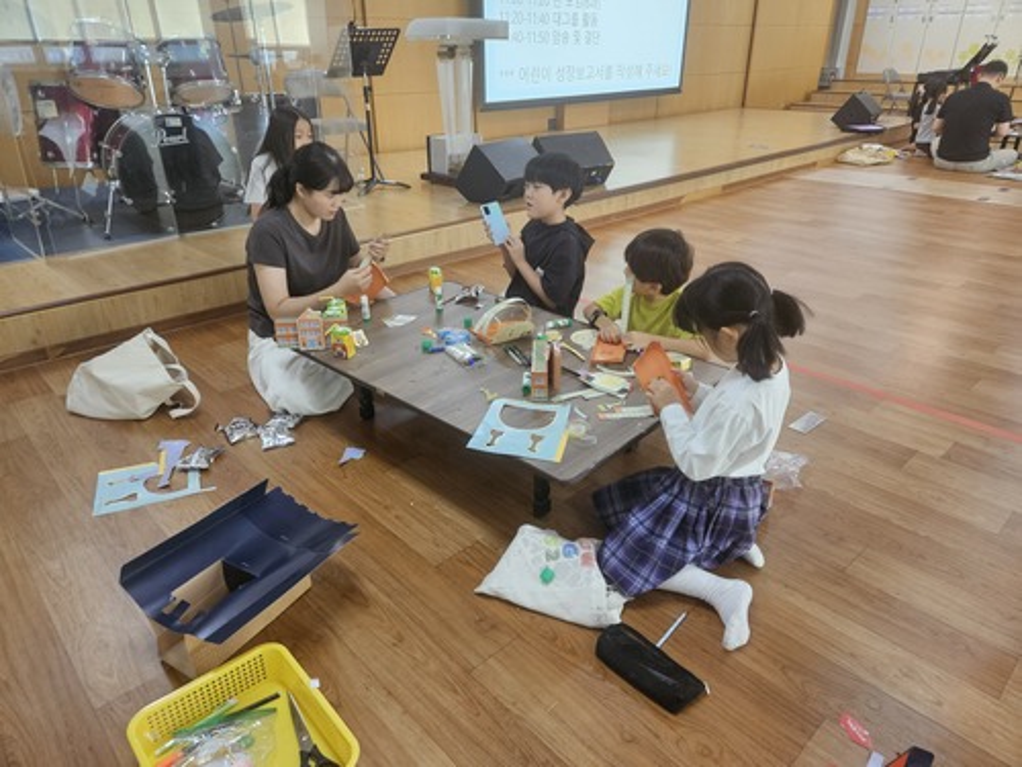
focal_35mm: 23
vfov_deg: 58.9
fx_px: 679
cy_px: 384
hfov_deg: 73.9
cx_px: 511
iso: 250
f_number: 1.8
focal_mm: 5.4
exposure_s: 1/120
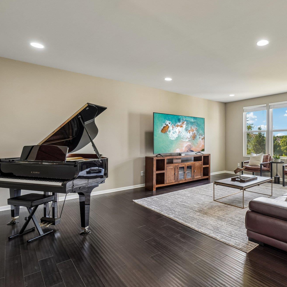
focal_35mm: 20
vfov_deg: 74.8
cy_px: 145
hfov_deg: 72.5
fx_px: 188
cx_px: 192
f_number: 8
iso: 400
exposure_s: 1/10
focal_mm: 10
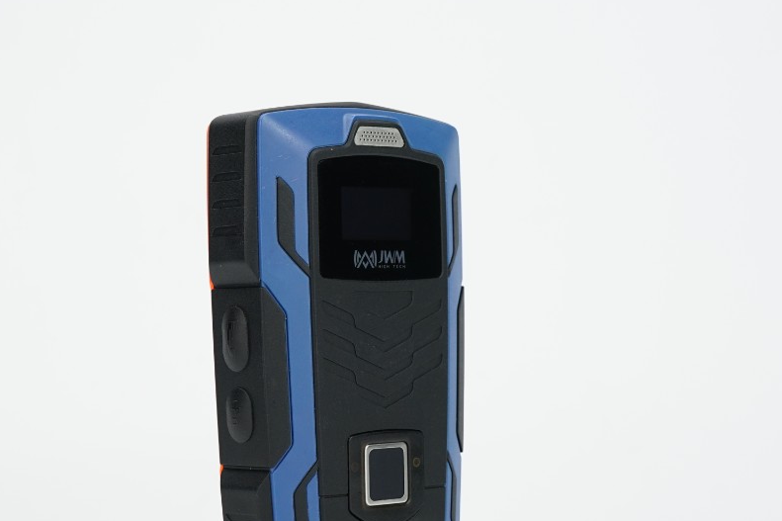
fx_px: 1976
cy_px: 340
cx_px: 352
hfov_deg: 22.4
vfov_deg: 15.0
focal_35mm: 91
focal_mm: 45
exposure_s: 1/60
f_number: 8
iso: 250
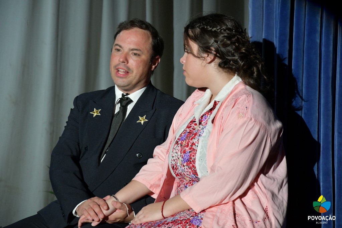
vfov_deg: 10.2
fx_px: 1282
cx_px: 171
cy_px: 114
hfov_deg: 15.2
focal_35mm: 135
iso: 2200
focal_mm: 90
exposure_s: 1/125
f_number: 5.6
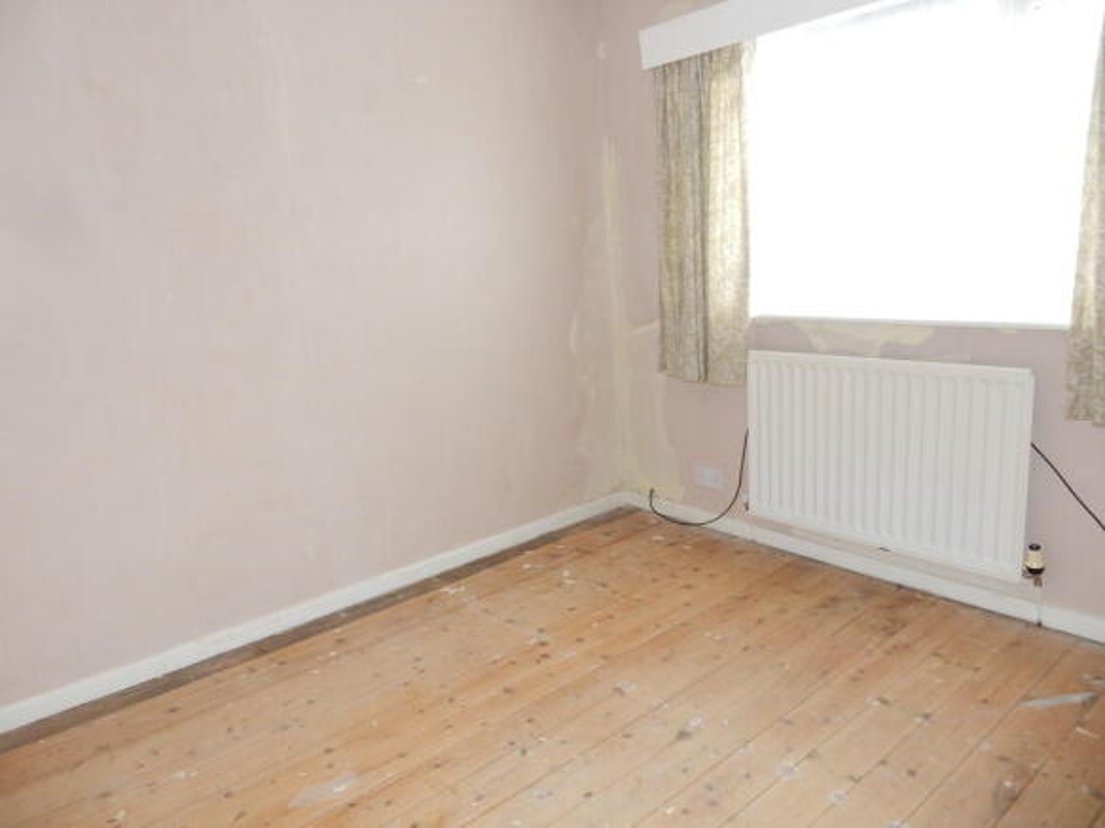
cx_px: 552
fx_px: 798
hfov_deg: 69.4
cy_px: 414
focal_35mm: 25
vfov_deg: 54.9
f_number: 3.7
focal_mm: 4.5
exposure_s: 1/30
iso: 250
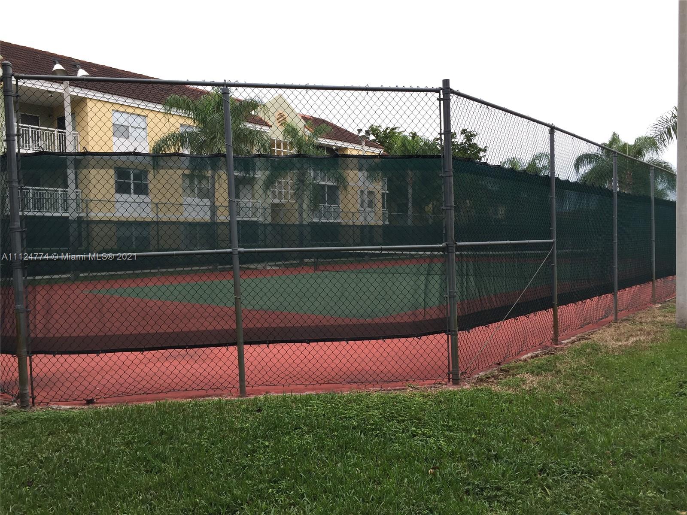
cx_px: 344
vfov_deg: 48.2
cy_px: 258
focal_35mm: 29
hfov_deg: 61.7
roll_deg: +0.4
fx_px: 576
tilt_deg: -2.0
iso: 32
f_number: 2.2
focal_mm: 4.15
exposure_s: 1/321
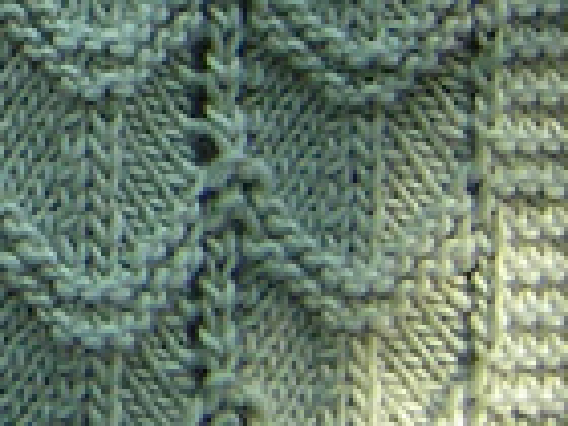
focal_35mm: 164
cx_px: -487
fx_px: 2691
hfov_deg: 11.1
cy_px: -170
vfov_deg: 8.9
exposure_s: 1/177
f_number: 2.6
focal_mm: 4.7
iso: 50
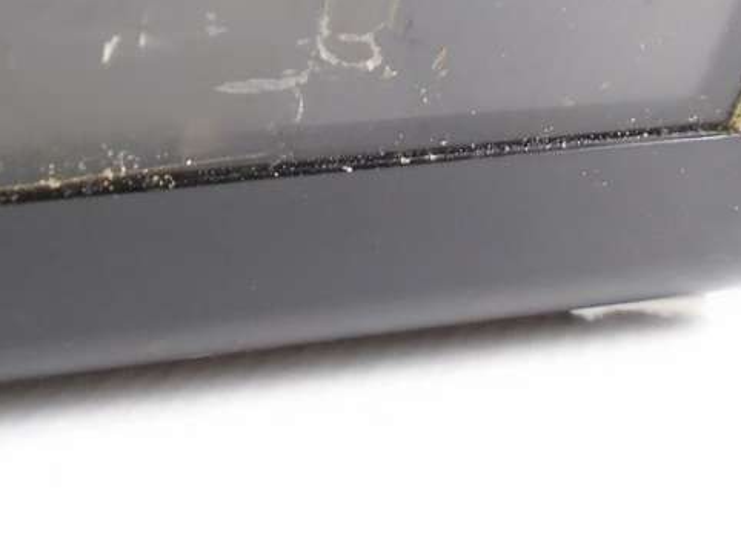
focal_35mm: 59
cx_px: -81
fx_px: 1262
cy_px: -14
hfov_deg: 29.4
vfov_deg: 23.6
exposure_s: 1/30
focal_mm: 4.6
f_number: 3.2
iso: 160
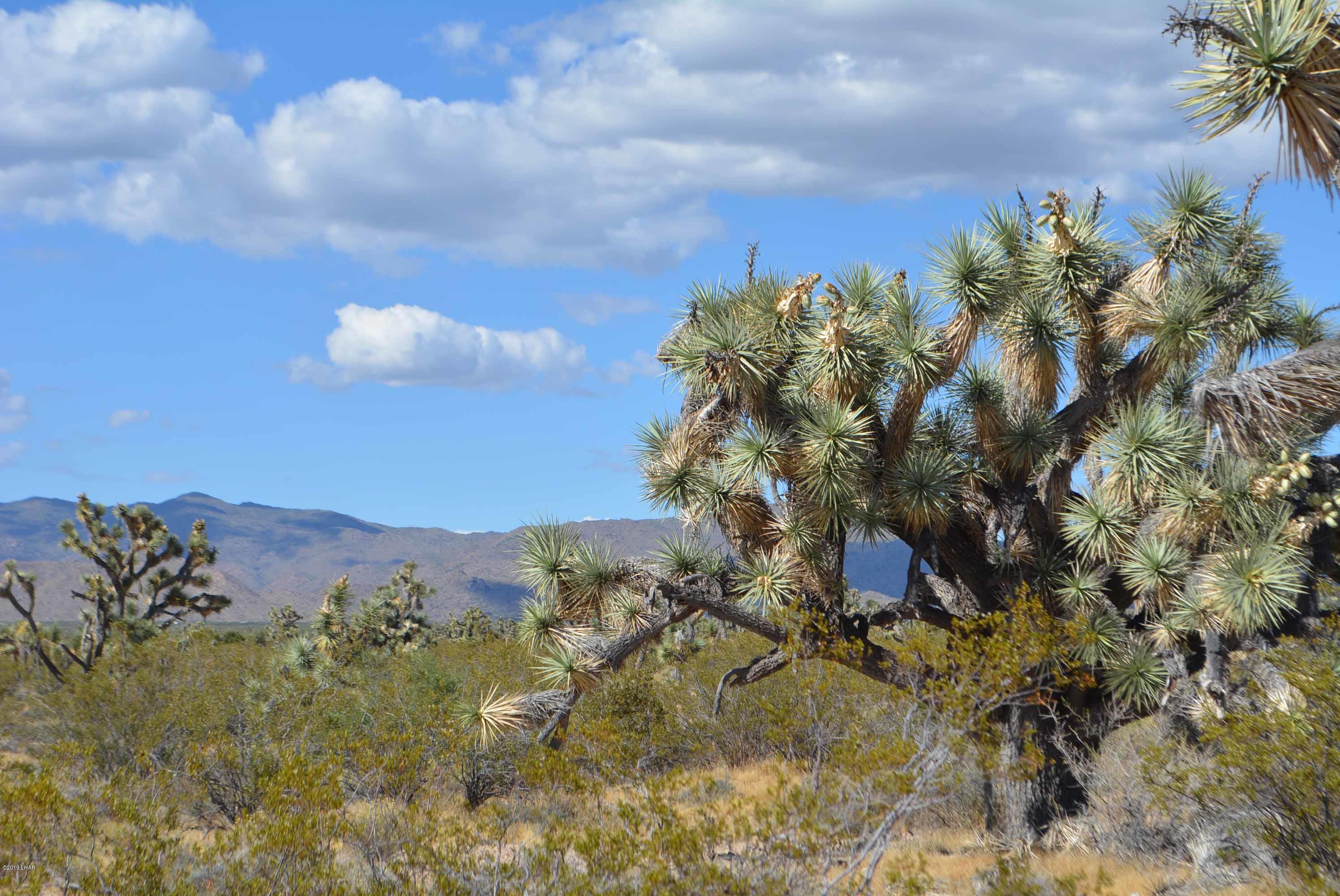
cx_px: 670
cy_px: 448
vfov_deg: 16.6
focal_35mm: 82
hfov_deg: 24.6
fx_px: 3073
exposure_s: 1/320
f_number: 9
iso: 100
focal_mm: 55
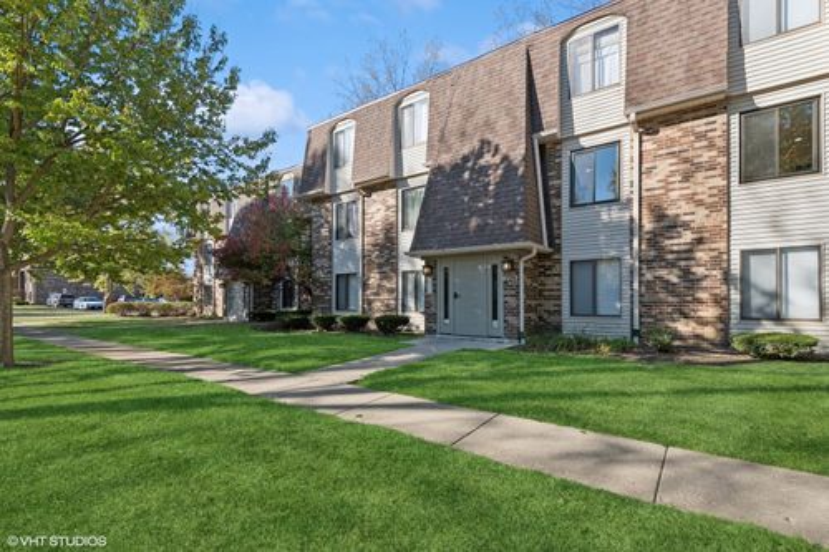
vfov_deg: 73.7
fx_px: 368
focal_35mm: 16
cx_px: 414
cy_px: 276
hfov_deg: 96.8
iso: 200
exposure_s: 1/250
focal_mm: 16
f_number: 9.5
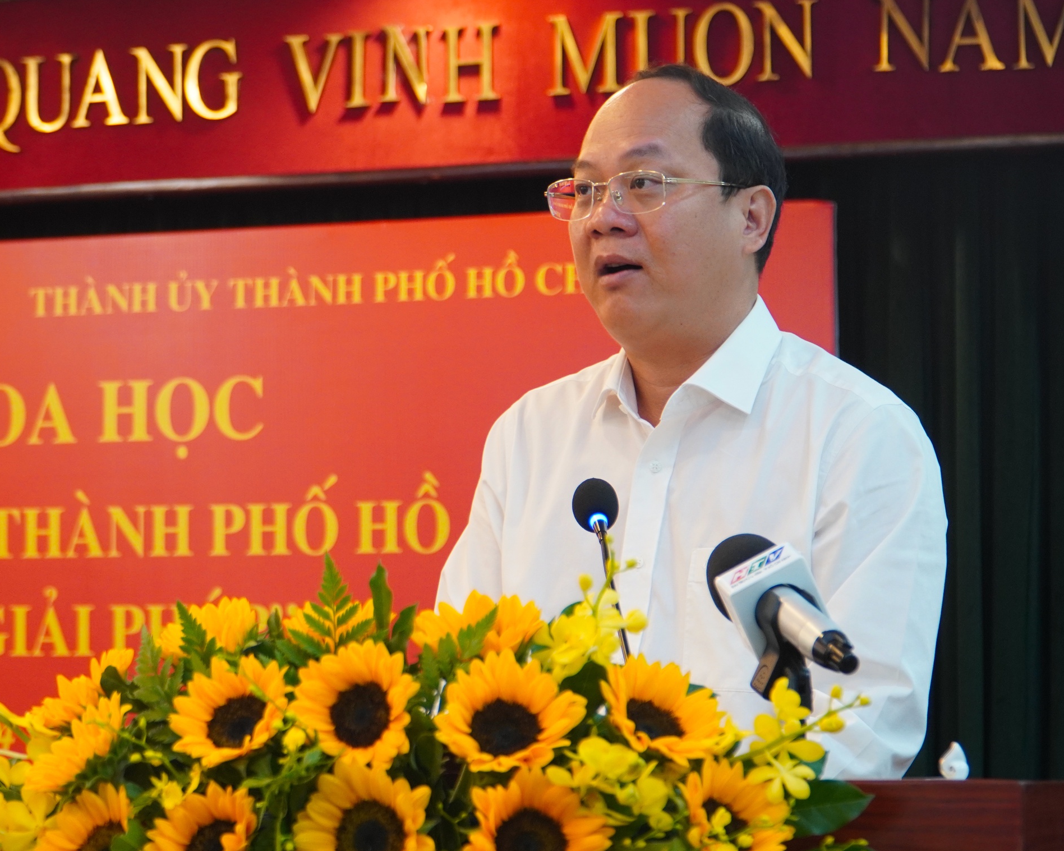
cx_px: 432
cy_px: 409
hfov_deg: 20.1
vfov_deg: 16.2
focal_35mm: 95
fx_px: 2991
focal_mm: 50
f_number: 4
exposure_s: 1/80
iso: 800
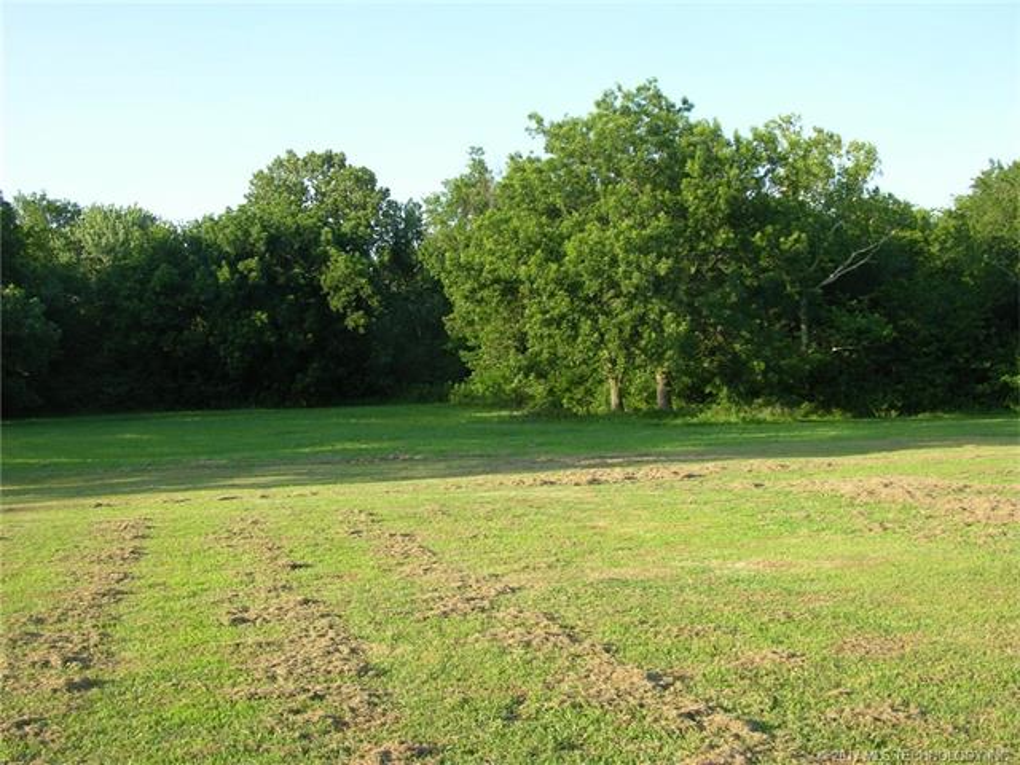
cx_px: 510
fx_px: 1031
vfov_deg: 40.7
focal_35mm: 35
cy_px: 382
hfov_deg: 52.6
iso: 50
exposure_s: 1/105
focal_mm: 8.9
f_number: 4.5
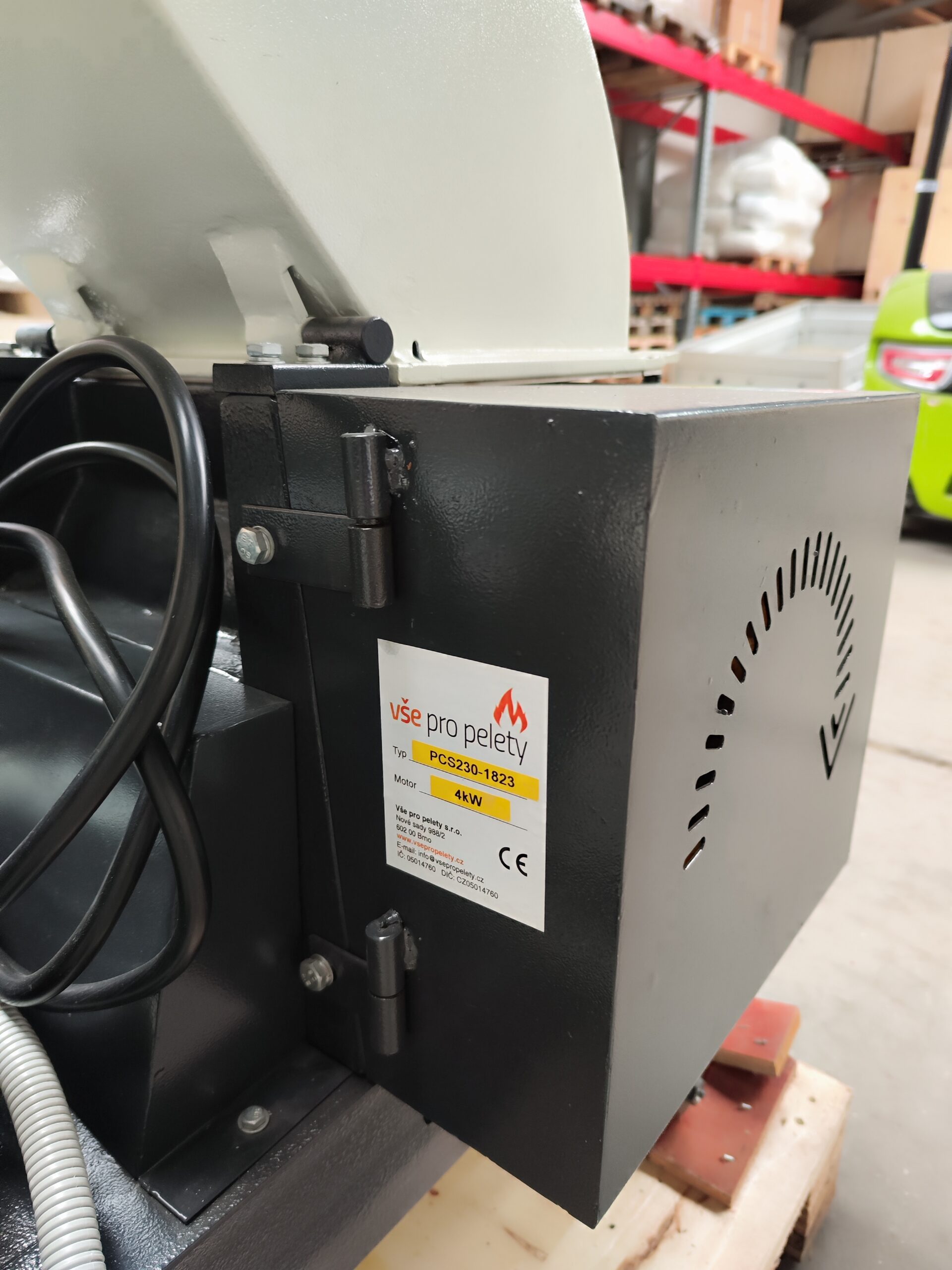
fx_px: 843
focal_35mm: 23
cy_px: 635
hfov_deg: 58.9
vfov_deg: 73.9
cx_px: 476
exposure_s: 1/51.5
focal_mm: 7.01
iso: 982
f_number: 1.69
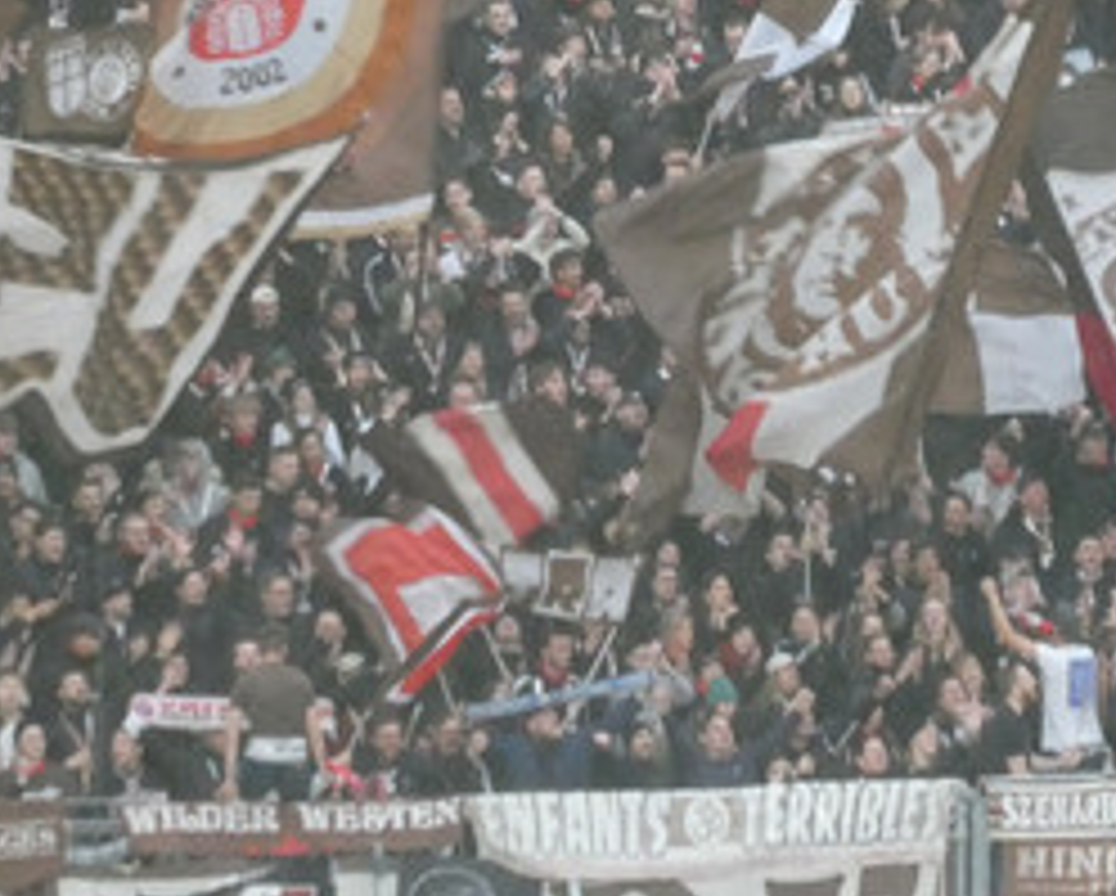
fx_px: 20800
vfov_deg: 2.5
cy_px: 140
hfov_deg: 3.1
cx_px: 693
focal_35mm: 629
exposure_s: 1/80
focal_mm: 44.8
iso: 640
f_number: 5.6
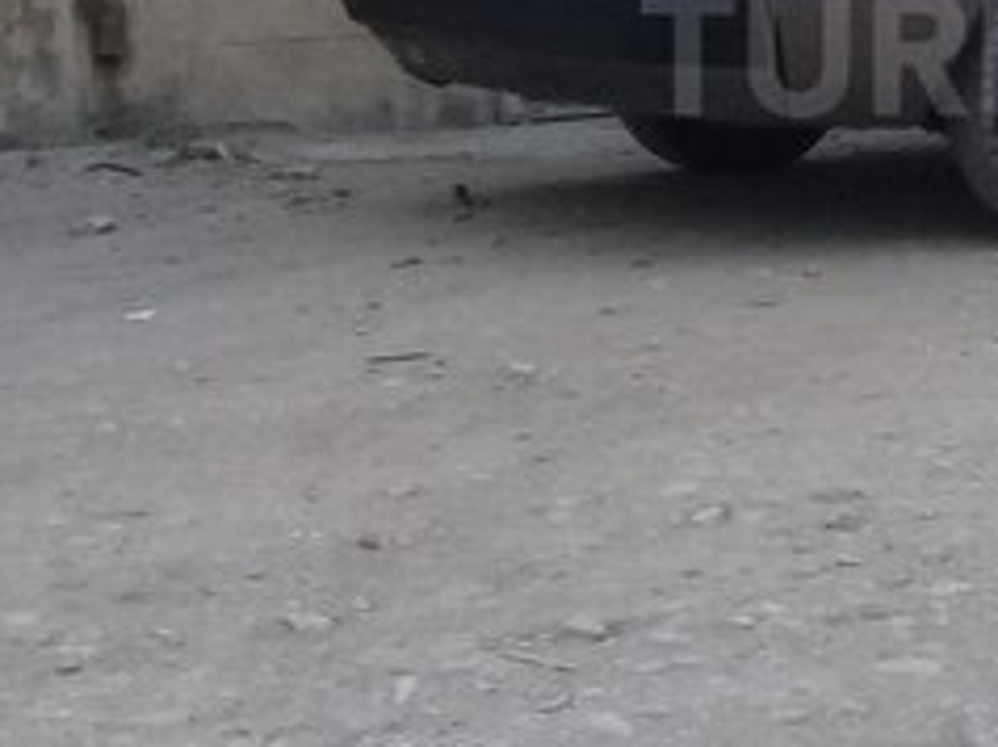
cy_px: 52
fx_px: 2477
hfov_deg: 21.7
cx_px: 1069
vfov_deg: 16.9
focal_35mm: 86
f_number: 2.2
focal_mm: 3.3
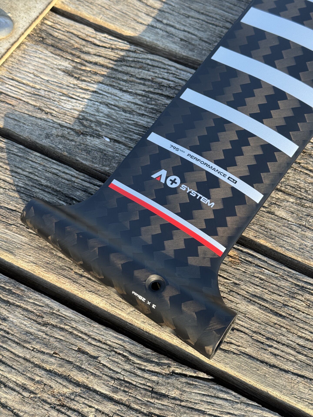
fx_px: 579
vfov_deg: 39.7
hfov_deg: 30.3
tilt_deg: -61.4
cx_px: 156
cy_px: 208
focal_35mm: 48
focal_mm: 6.76
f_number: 1.78
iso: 64
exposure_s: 1/822
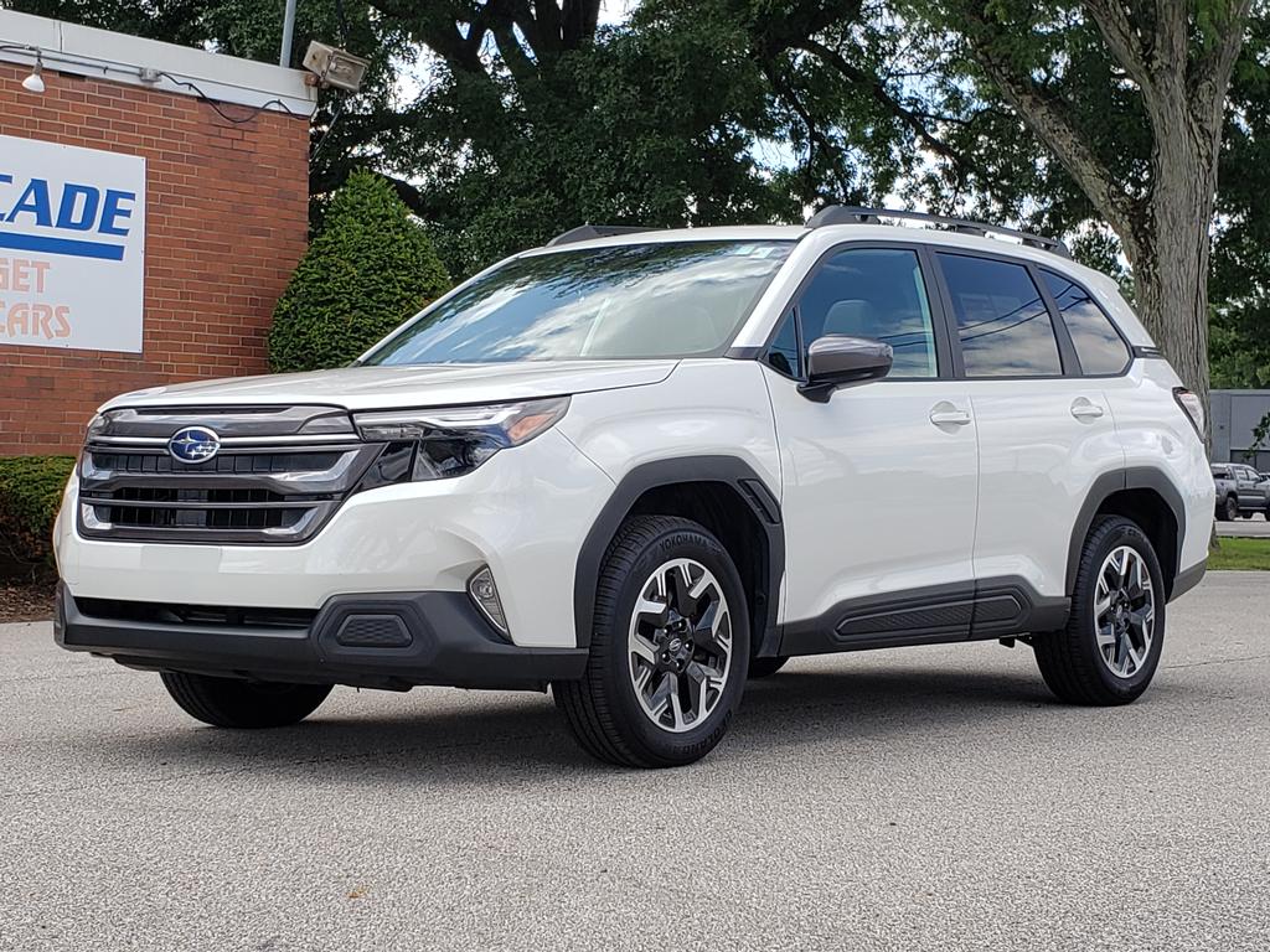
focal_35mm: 26
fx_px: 954
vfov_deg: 53.1
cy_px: 476
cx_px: 635
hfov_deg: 67.3
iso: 50
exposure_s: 1/665
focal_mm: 4.3
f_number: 2.4
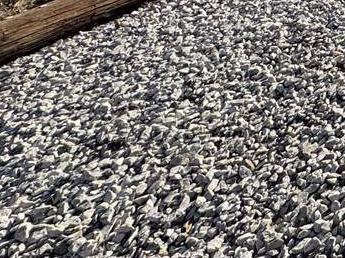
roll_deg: -0.3
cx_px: 626
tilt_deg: -9.4
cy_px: -184
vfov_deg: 20.9
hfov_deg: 21.9
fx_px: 518
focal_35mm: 52
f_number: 2.2
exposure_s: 1/1477
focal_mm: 2.22
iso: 50
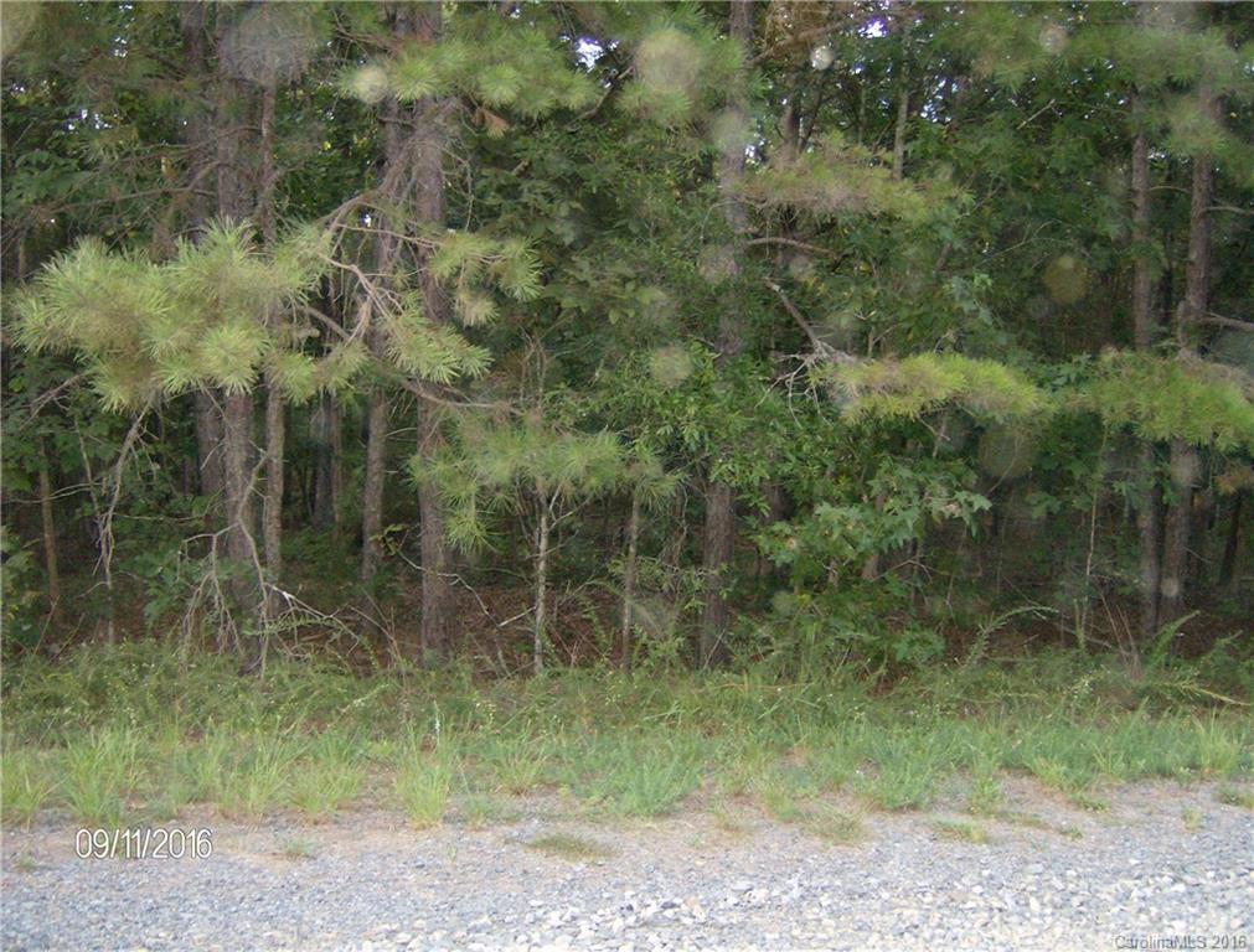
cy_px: 476
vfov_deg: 40.0
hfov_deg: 51.1
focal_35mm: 36
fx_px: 1310
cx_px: 627
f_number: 2.8
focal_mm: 6
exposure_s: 1/60
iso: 200
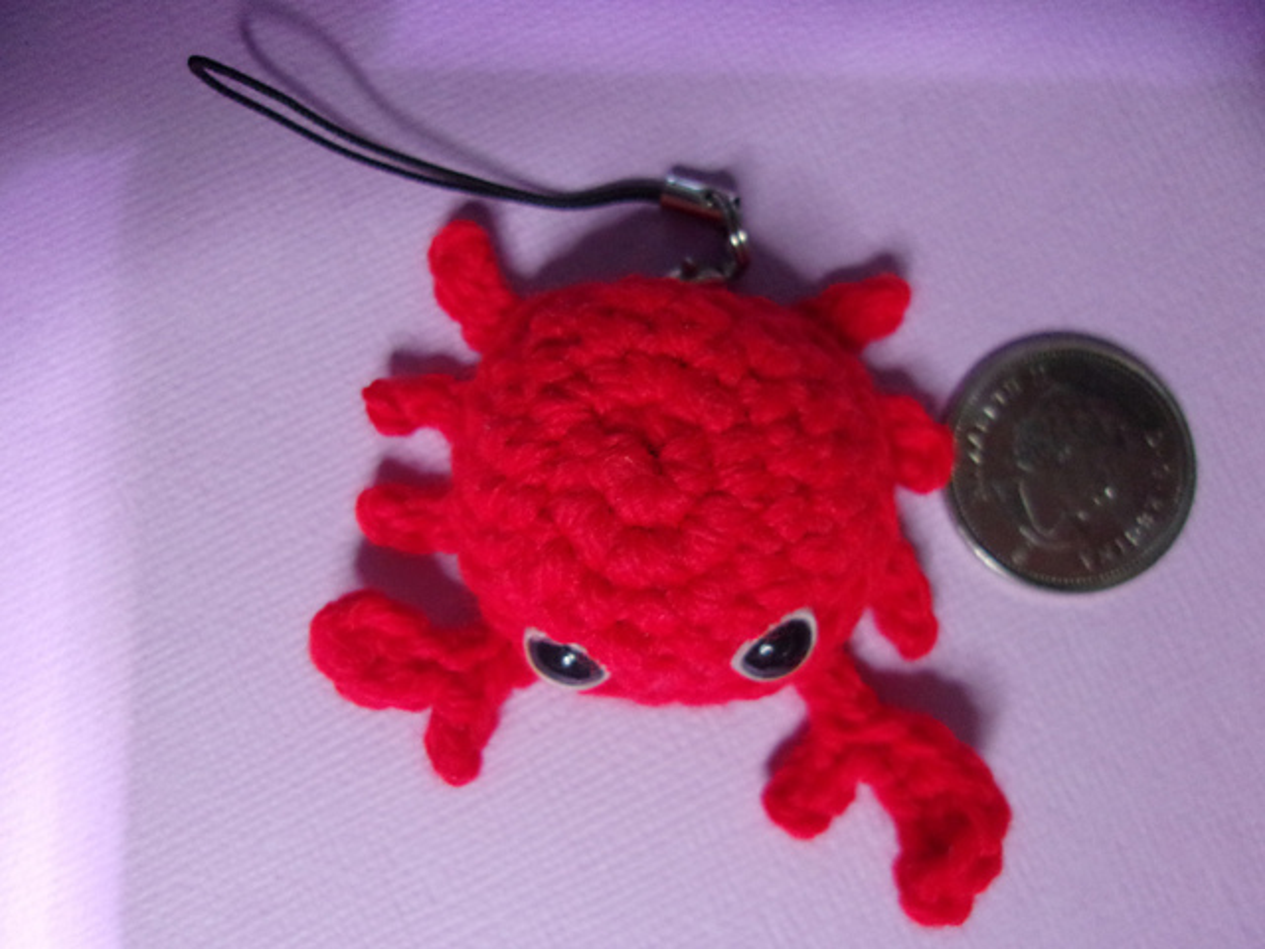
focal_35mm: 27
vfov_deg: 51.4
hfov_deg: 65.3
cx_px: 632
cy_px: 474
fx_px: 987
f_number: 3
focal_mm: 4.9
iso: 343
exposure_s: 1/34
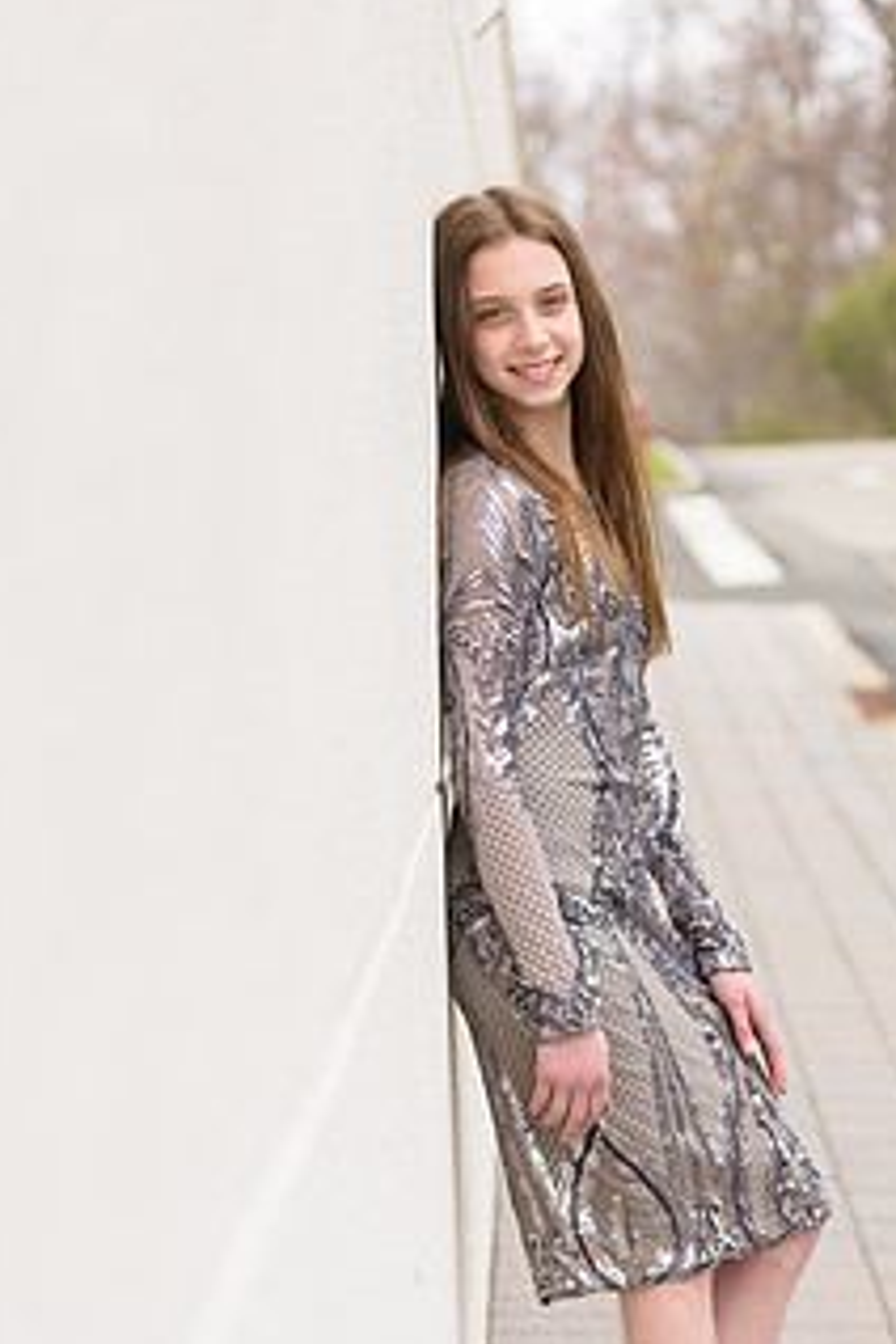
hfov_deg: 13.8
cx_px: 609
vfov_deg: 20.5
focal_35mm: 99
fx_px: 3696
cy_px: 900
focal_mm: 70
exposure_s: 1/1000
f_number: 3.2
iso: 400
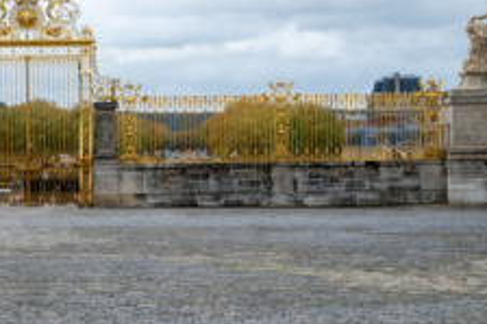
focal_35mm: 134
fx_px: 1811
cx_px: 259
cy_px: 132
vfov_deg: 10.2
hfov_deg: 15.3
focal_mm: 50
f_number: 6.3
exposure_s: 1/250
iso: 400
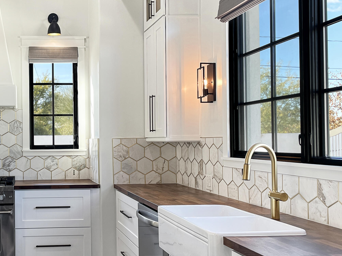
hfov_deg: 39.8
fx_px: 445
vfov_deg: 32.2
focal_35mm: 45
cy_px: 137
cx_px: 51
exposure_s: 1/120
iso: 32
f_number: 1.6
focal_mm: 4.2
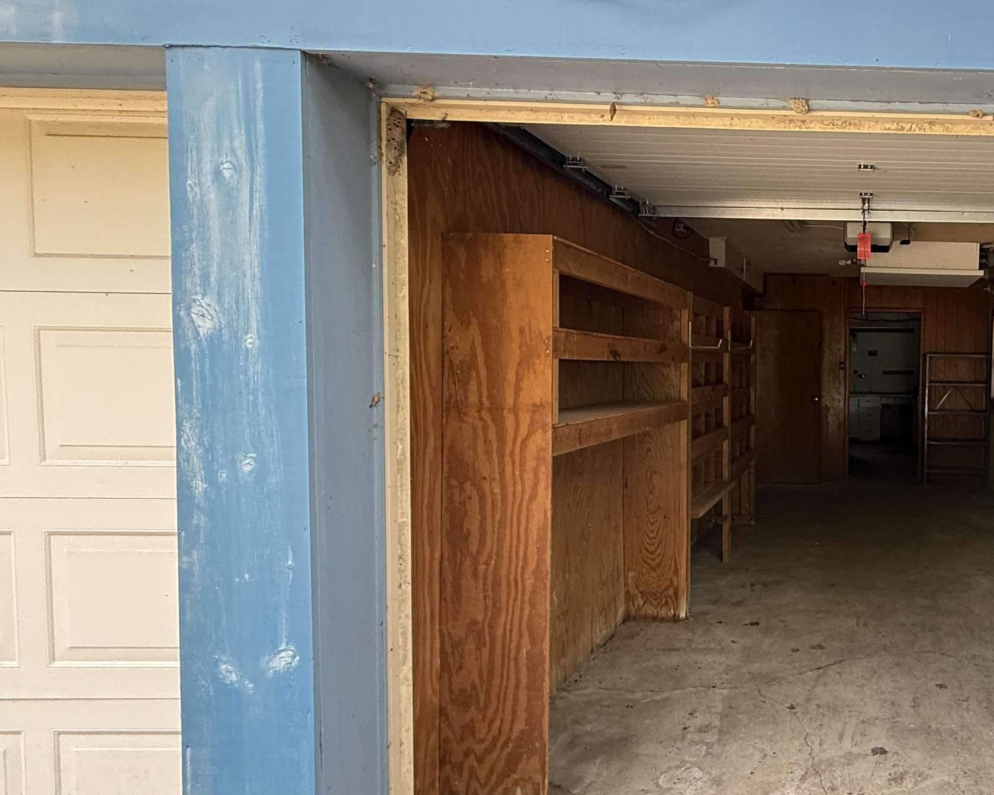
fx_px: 735
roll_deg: -0.6
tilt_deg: -2.4
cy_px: 398
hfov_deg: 58.3
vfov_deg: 56.8
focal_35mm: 25
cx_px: 895
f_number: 2.2
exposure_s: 1/99
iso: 160
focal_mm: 2.22
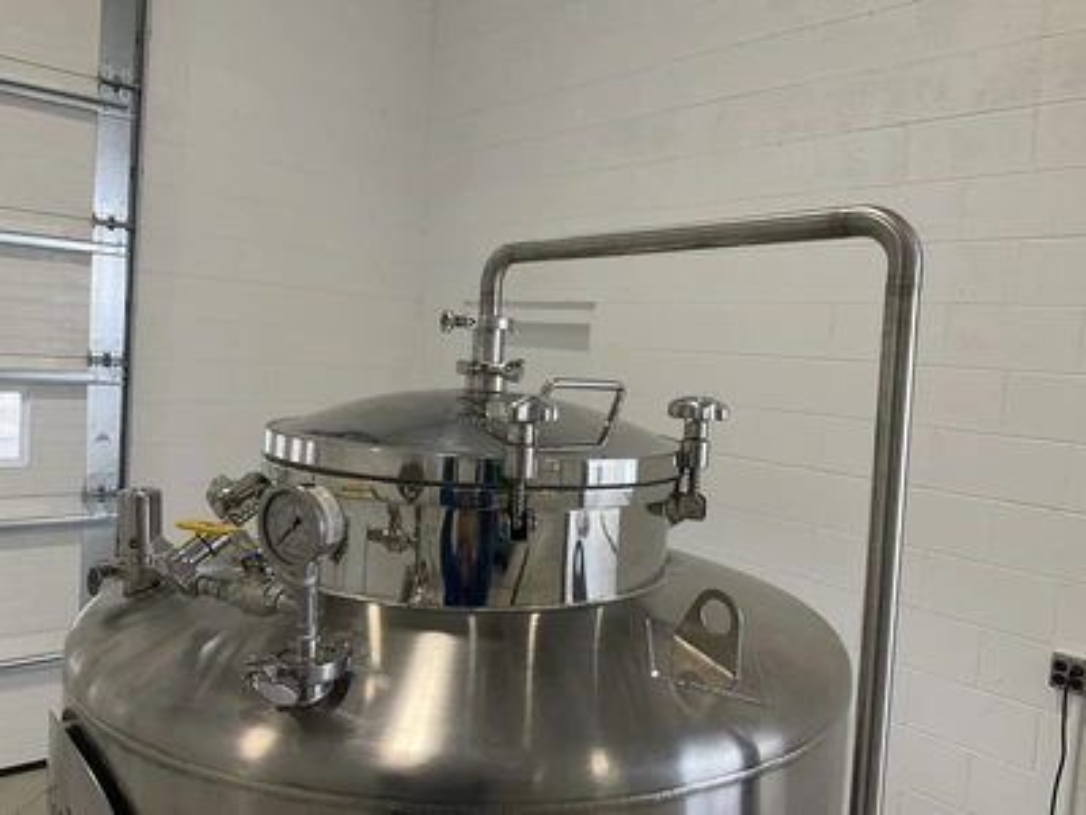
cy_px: 408
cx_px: 543
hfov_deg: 61.7
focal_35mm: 29
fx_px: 910
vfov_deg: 48.2
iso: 50
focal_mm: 3
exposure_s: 1/122
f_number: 1.8
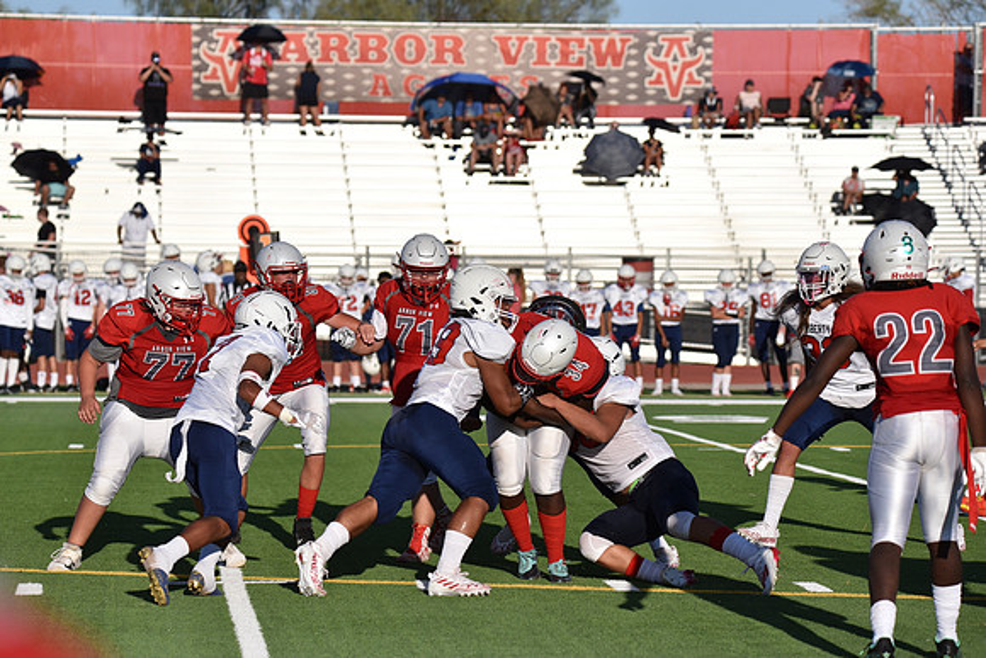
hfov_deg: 12.1
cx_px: 493
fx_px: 4657
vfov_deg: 8.1
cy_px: 329
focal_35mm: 170
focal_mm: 170
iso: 360
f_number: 5.6
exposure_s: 1/4000
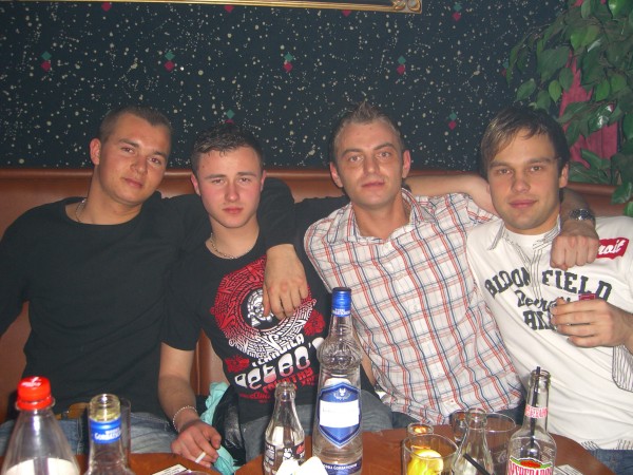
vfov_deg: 37.7
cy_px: 238
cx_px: 316
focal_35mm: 38
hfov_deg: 49.0
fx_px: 695
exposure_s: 1/60
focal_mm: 7.9
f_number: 2.8
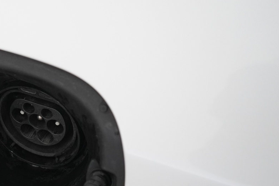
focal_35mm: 68
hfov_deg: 28.4
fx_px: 527
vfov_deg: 19.9
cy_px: 135
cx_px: 22
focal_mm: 33
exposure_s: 1/125
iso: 4000
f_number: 4
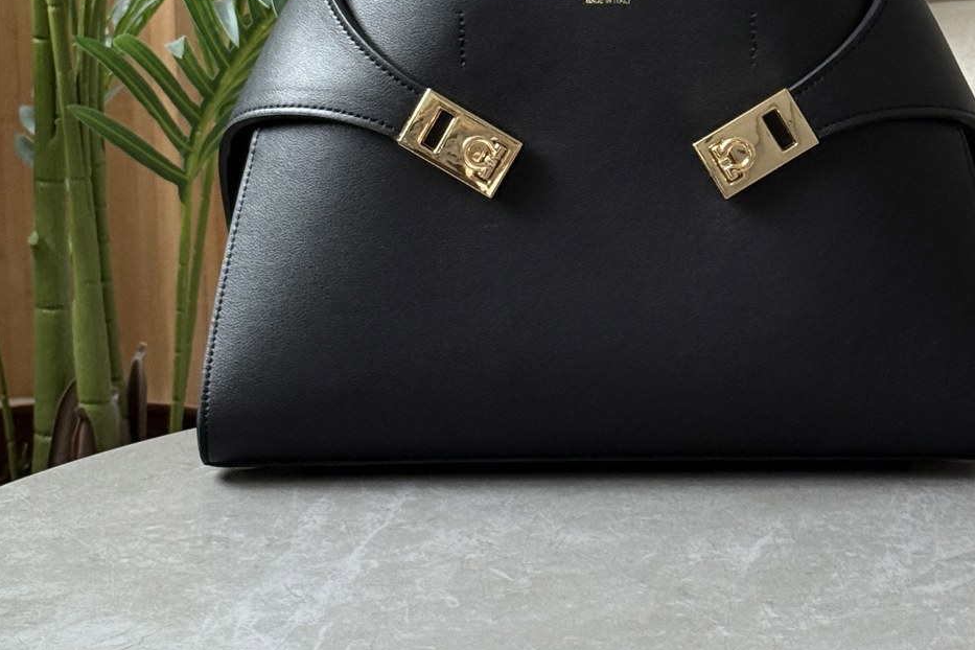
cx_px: 630
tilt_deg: -11.4
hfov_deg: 19.1
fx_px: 2898
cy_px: 160
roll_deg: +0.5
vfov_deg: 12.8
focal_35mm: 107
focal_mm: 6.76
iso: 250
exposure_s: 1/60
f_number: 1.78
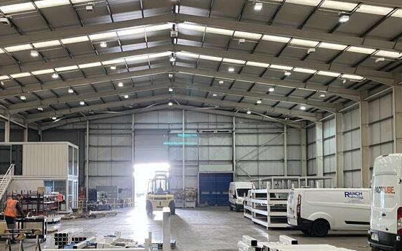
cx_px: 167
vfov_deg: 25.8
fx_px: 548
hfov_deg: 40.2
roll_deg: -0.2
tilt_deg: +3.8
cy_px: 156
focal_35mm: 50
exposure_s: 1/50
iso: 100
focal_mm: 5.1
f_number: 1.6
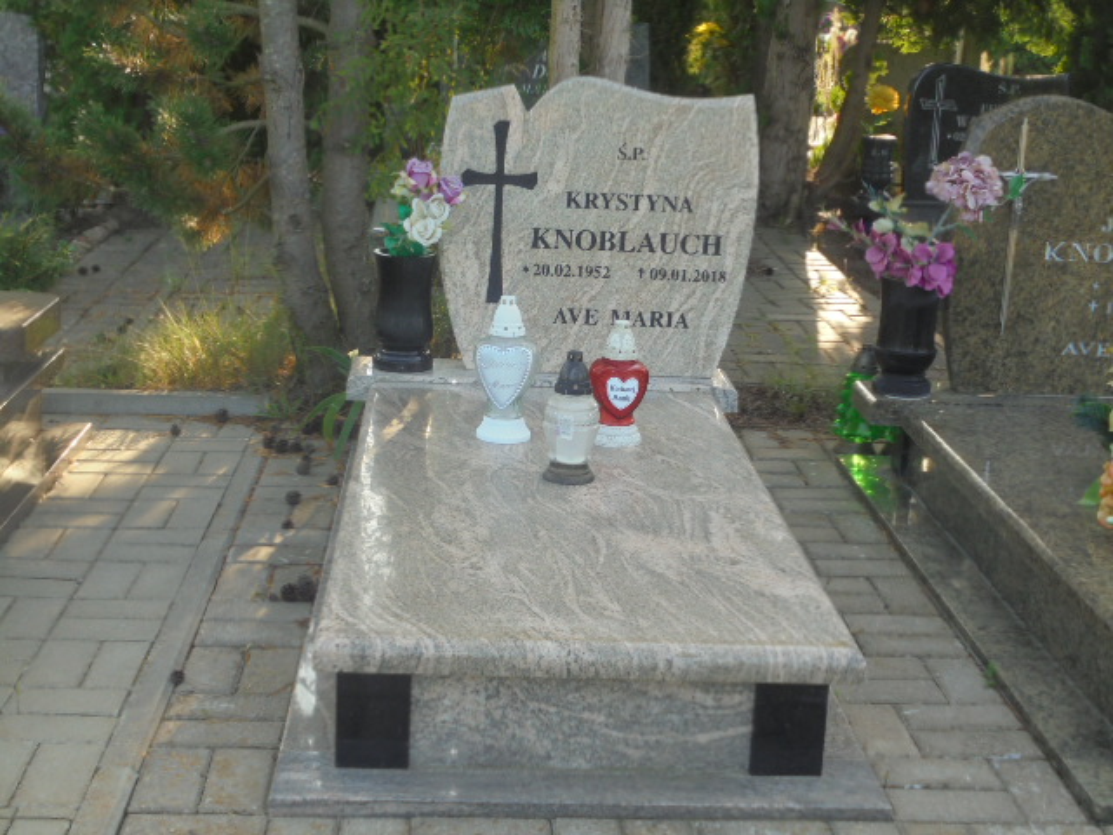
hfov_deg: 38.9
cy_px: 418
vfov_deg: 29.7
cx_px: 556
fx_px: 1575
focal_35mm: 49
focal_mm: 8.9
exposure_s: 1/80
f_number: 4.8
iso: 100
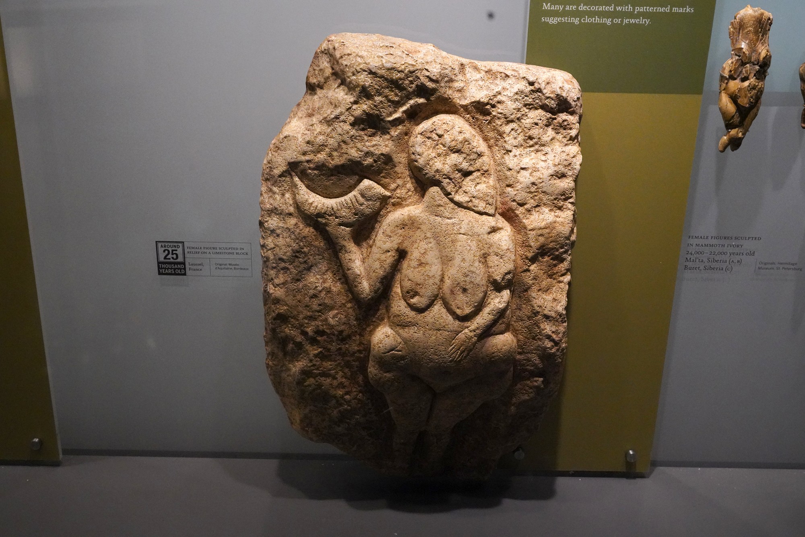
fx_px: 895
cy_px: 268
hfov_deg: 48.5
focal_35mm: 40
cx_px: 402
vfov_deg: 33.4
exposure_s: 1/80
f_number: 9
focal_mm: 40
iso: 10000
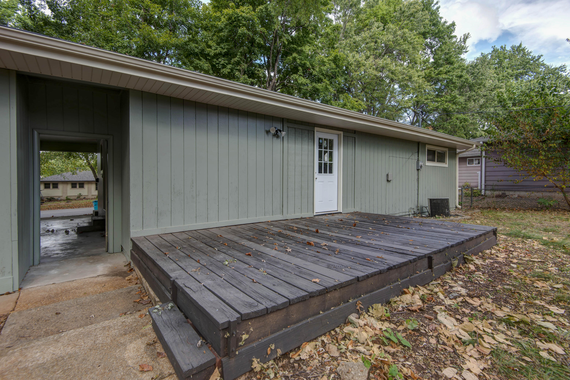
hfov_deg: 96.7
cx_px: 285
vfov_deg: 73.7
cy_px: 190
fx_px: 253
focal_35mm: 16
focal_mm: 16
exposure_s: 1/125
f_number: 6.7
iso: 100
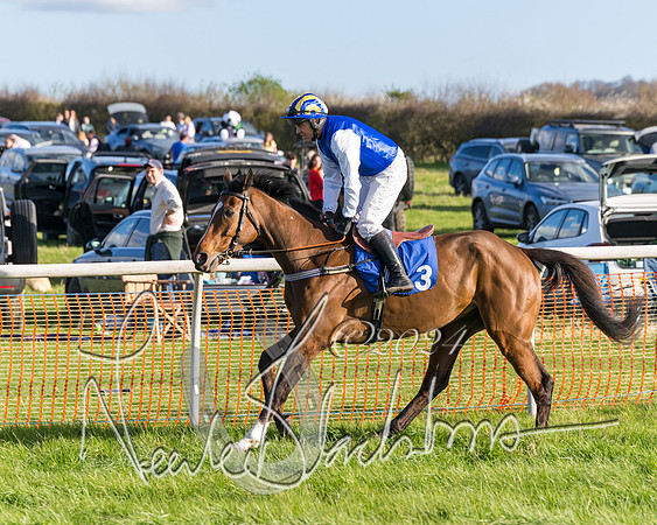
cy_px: 283
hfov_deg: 8.7
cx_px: 328
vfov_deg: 7.0
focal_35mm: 222
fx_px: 4321
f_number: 4
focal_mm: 115
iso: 400
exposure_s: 1/1600
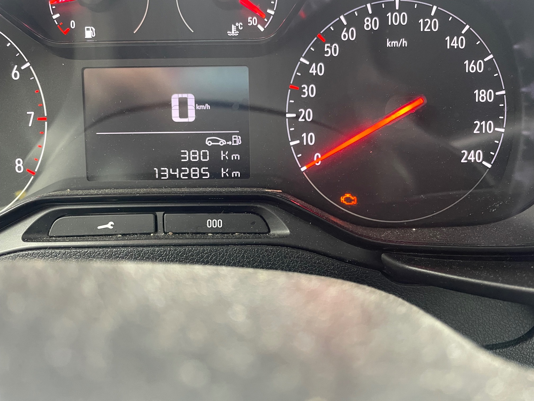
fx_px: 401
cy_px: 200
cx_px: 267
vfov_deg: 53.1
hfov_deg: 67.3
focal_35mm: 26
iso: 320
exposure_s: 1/60
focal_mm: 4.2
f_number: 1.6
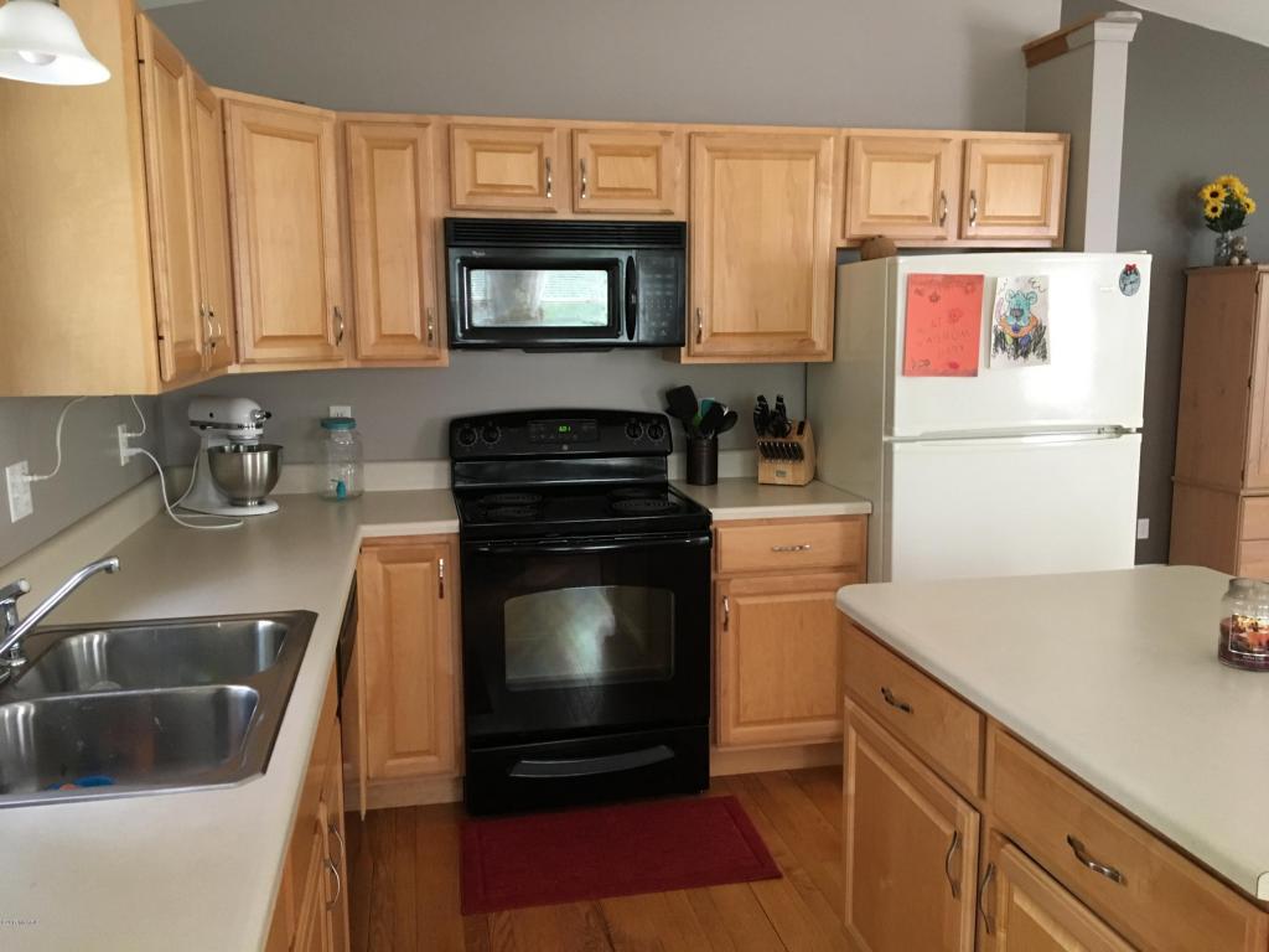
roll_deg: +0.3
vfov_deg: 48.2
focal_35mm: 29
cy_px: 476
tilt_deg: -8.5
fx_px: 1063
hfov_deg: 61.7
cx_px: 634
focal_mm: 4.15
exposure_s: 1/17
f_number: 2.2
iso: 200
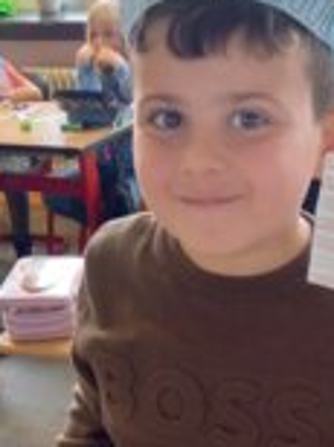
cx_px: 244
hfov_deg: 22.3
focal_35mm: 65
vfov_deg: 29.4
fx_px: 839
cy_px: 331
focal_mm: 4.65
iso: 400
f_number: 1.8
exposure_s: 1/50
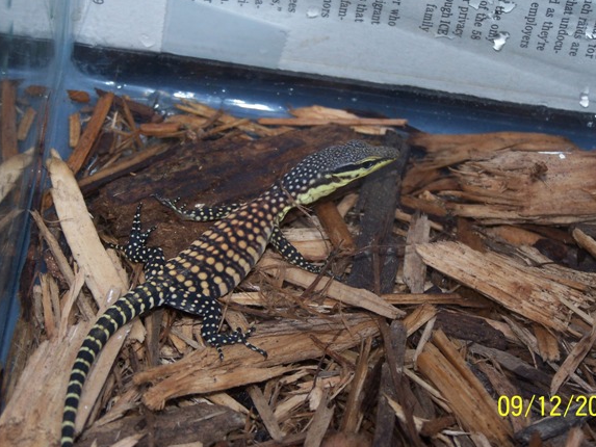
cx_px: 330
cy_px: 222
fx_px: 1808
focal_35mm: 105
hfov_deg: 18.7
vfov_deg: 14.1
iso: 80
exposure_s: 1/90
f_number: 3.2
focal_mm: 15.6
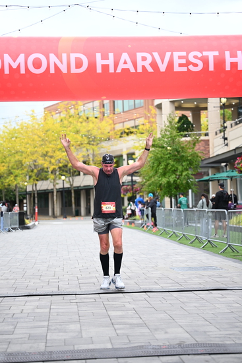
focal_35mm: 70
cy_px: 182
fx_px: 705
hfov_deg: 19.5
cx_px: 121
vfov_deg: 28.8
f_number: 2.8
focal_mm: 70
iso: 640
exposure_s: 1/2000
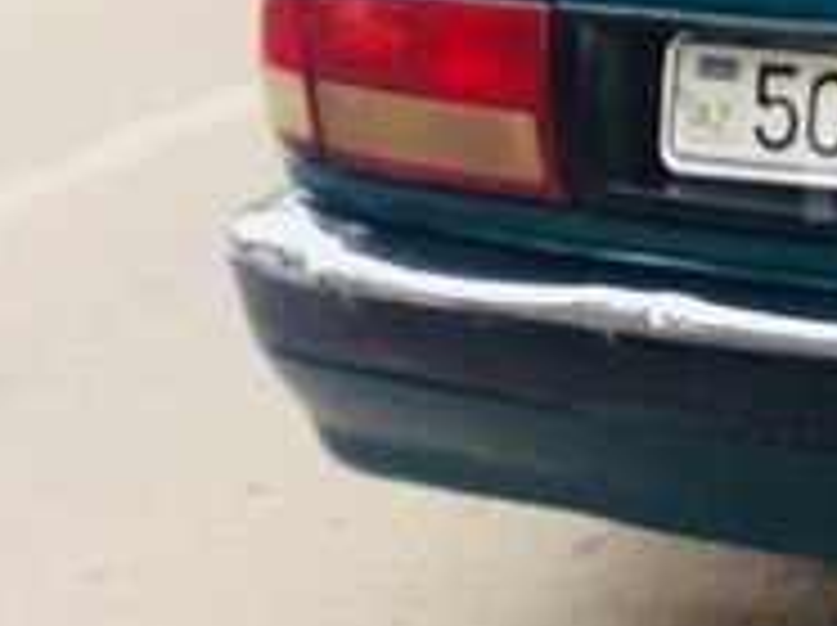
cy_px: 155
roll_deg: -0.5
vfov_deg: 14.3
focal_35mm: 103
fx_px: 2487
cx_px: 1228
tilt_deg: -17.6
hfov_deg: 17.3
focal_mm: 4.15
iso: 32
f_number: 2.2
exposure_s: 1/50
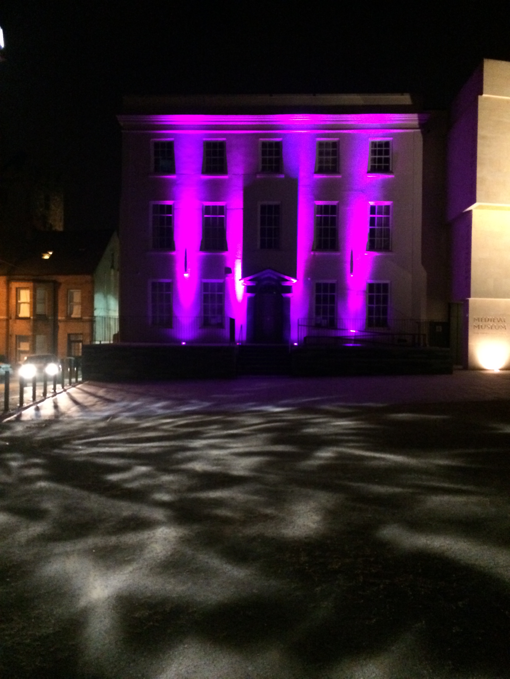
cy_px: 340
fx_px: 589
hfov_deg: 46.8
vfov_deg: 60.0
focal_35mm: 30
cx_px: 255
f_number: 2.2
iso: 500
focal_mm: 4.12
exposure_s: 1/17
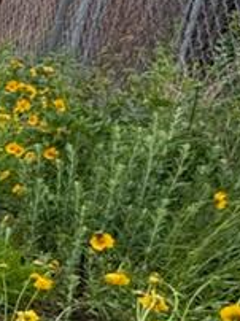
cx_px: -504
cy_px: 183
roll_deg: -0.5
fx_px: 658
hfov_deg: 11.1
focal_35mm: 71
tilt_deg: -16.7
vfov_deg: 27.4
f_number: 2.2
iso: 40
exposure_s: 1/143
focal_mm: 2.22
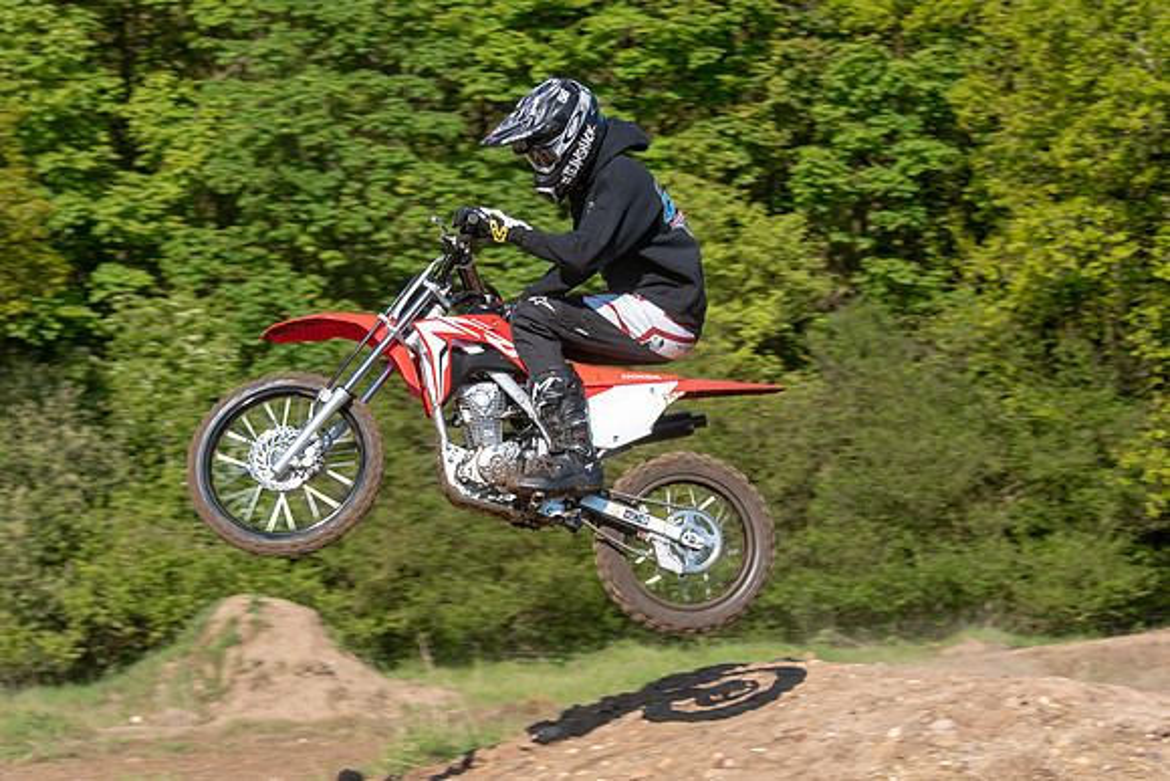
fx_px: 4397
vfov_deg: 10.1
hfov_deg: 15.1
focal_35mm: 135
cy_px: 424
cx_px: 440
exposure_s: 1/320
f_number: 8
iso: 200
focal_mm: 86
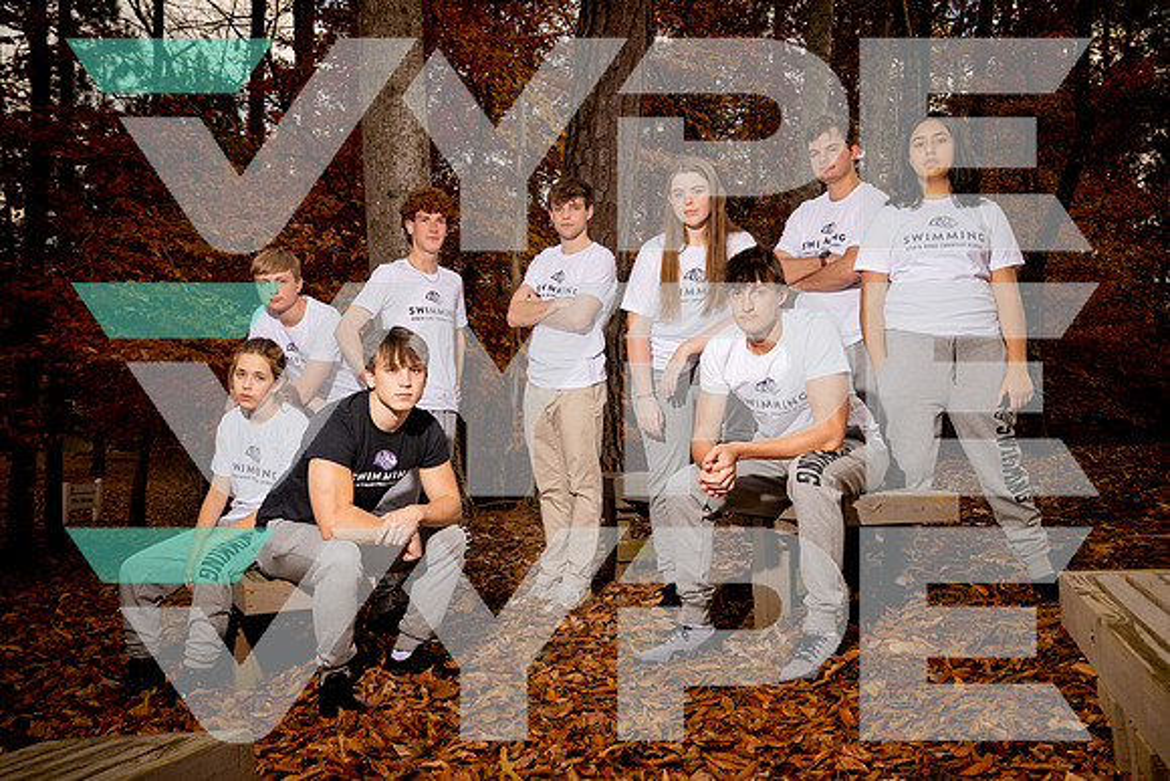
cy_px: 390
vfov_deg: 36.0
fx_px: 1203
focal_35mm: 37
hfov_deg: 51.9
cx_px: 585
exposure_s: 1/250
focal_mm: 37
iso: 125
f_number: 8
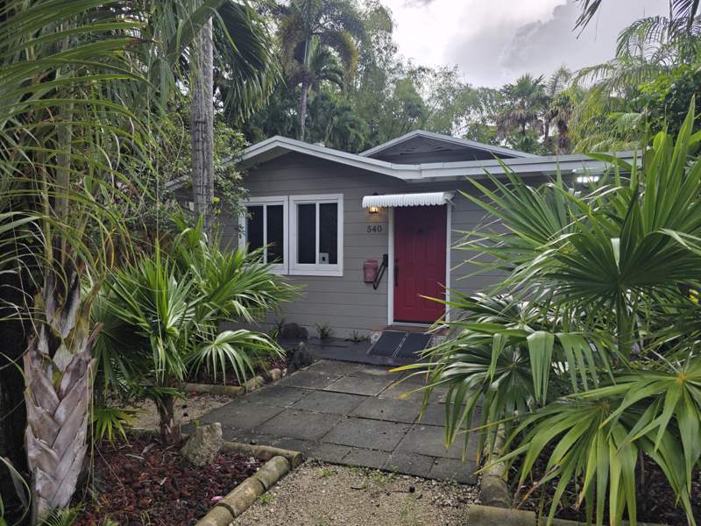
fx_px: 466
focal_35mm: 23
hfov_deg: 73.9
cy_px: 263
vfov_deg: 58.9
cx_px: 350
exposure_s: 1/359
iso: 32
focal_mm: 6.3
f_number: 1.7
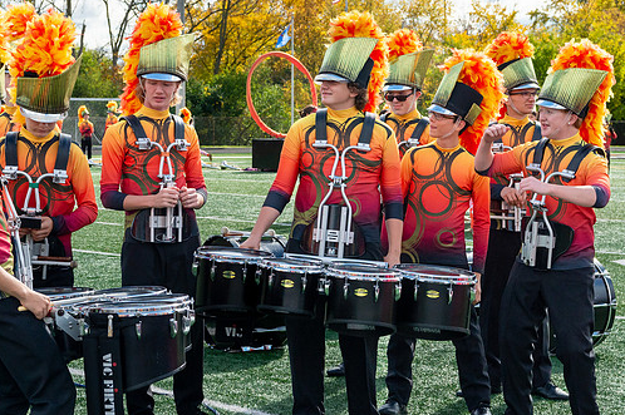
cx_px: 306
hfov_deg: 21.7
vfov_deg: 14.5
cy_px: 193
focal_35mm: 94
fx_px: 1630
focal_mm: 70
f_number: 10
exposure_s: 1/2500
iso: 1600
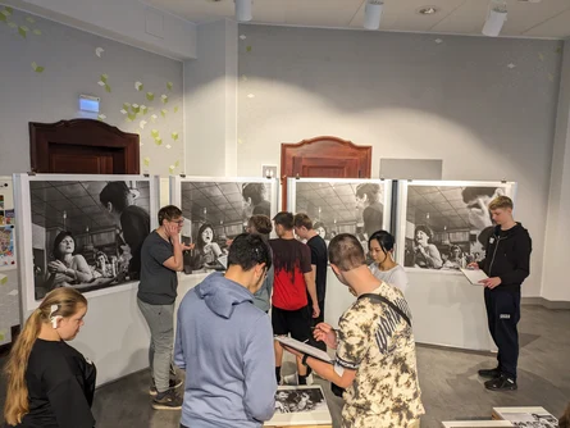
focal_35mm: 25
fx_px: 412
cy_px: 214
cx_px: 285
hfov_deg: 69.4
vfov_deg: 54.9
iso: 261
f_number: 1.89
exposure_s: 1/100
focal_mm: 5.43
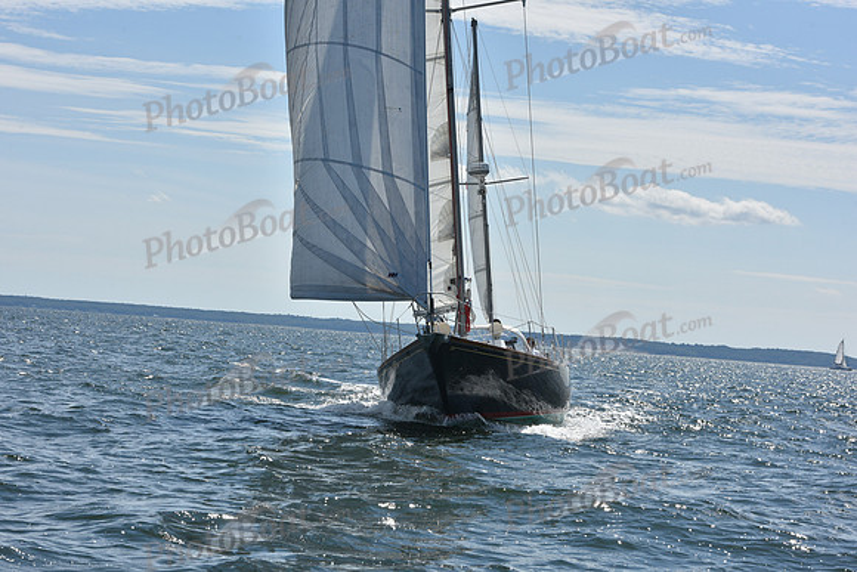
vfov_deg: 15.2
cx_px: 428
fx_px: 2143
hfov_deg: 22.6
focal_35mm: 90
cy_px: 286
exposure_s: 1/1000
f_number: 11
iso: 320
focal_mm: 90
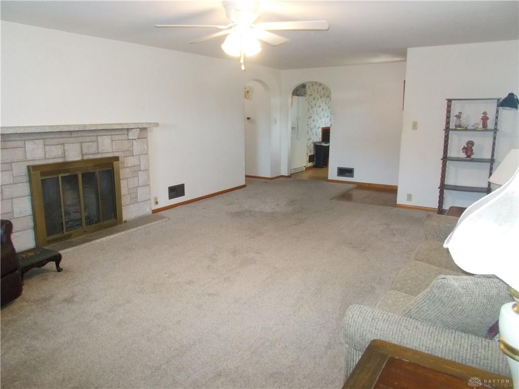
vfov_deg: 53.1
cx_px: 260
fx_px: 390
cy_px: 194
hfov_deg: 67.3
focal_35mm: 26
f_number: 3.2
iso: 360
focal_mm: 4.6
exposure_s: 1/25
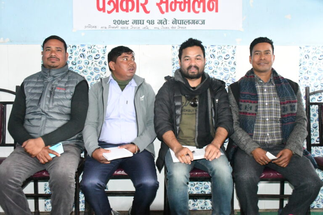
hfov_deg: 55.8
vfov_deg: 38.9
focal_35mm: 34
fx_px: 305
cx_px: 162
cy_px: 108
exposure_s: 1/250
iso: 20000
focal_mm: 23
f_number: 3.8
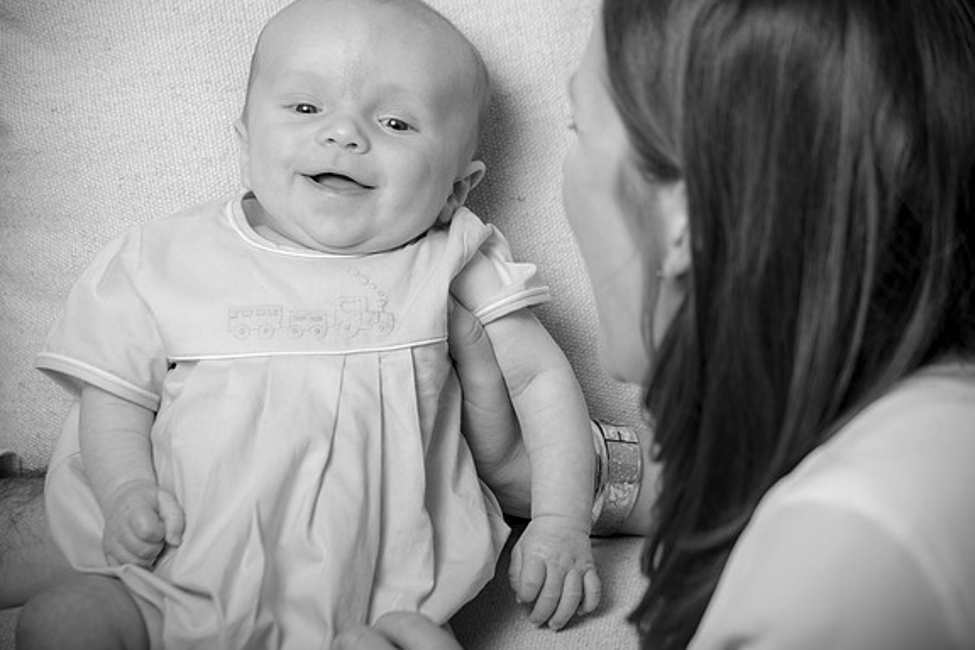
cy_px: 312
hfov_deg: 9.0
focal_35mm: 228
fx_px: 6175
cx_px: 489
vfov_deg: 6.0
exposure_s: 1/200
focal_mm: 200
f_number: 5.6
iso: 250
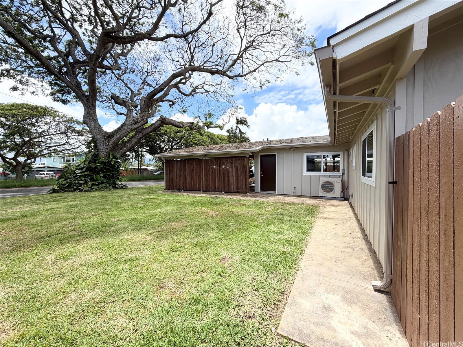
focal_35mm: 14
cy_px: 174
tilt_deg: -0.8
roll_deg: +0.1
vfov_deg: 85.7
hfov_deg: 102.1
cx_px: 232
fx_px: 187
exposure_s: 1/770
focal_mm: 2.22
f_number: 2.2
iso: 25
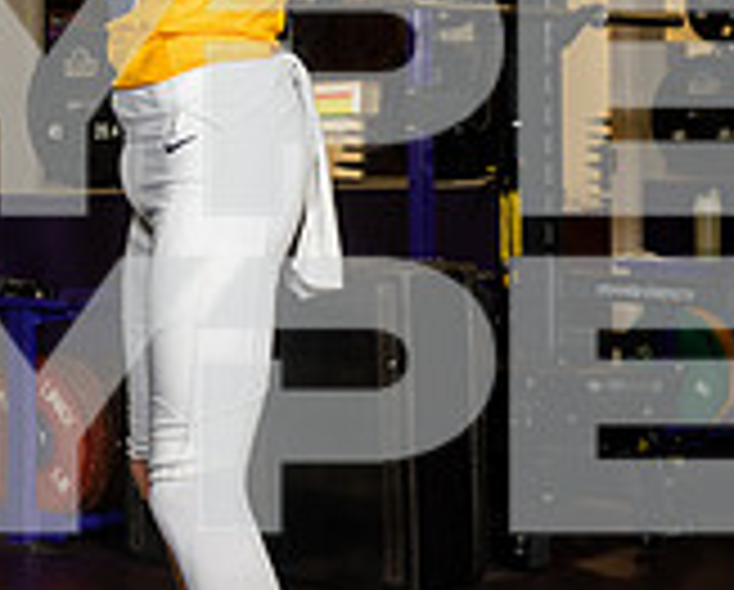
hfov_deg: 16.0
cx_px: 153
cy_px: 81
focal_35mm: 119
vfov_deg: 12.9
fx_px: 2590
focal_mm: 46
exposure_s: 1/250
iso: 500
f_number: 5.6
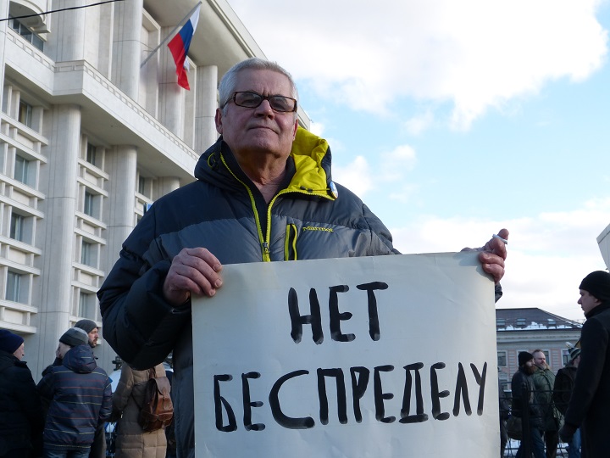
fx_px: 881
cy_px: 229
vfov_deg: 29.1
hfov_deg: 38.2
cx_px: 305
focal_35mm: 50
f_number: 4
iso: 100
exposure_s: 1/250
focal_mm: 9
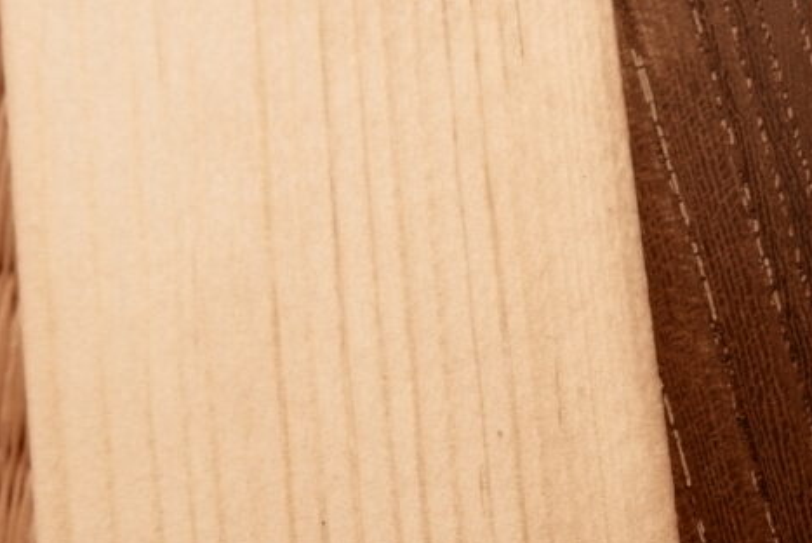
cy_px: 298
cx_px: 1095
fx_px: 2844
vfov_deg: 10.9
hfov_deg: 15.4
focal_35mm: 126
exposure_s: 1/400
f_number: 5
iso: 400
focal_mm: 15
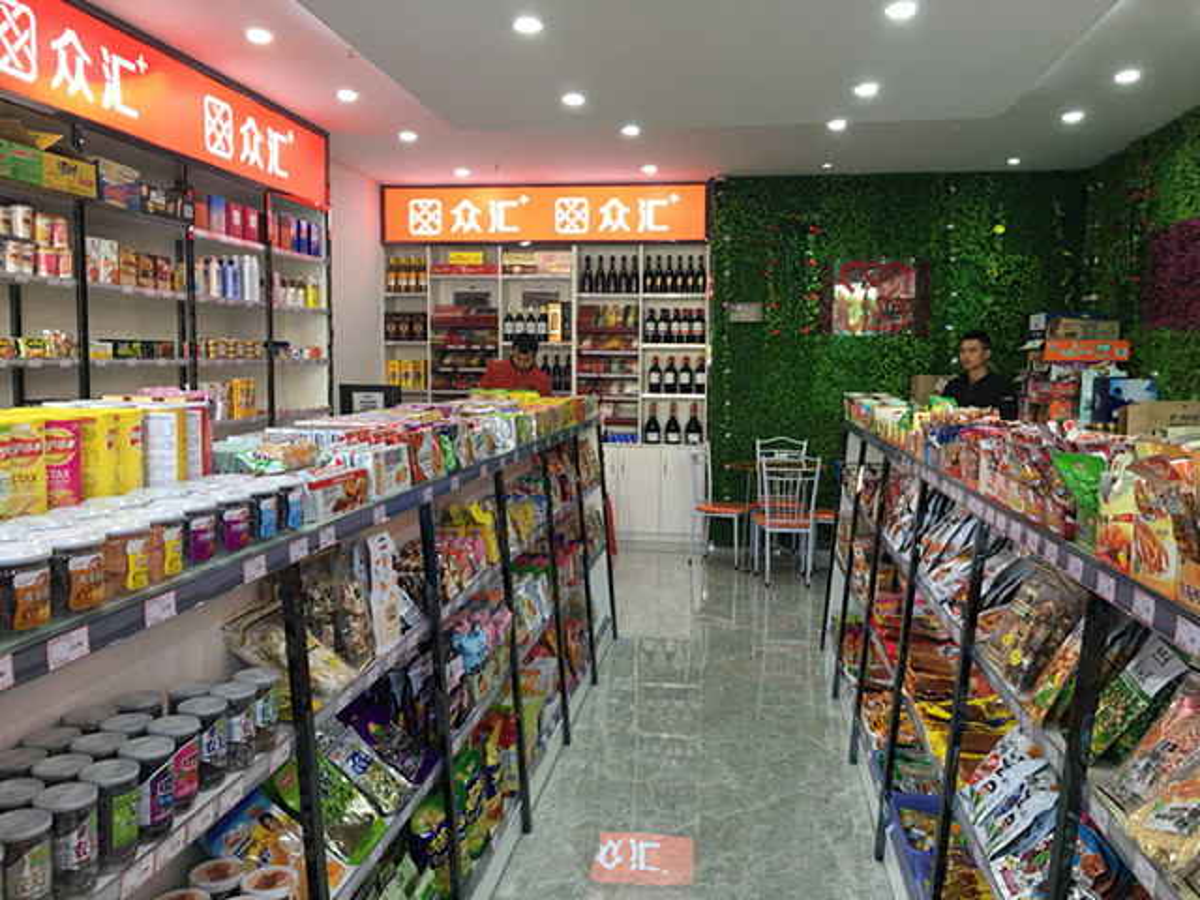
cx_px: 600
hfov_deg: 61.7
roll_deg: -1.3
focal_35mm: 29
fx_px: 1005
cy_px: 450
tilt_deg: -4.8
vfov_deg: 48.2
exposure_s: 1/33
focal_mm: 4.15
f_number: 2.2
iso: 50
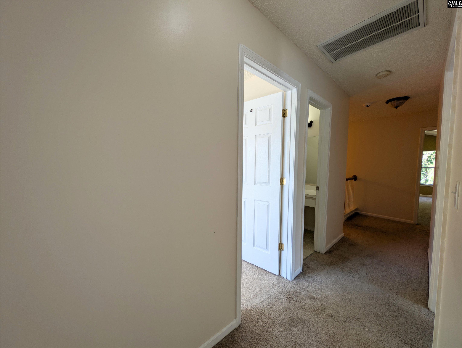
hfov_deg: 110.5
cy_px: 174
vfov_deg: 94.6
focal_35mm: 12
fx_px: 160
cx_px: 231
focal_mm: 2.23
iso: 44
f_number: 1.95
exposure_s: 1/60
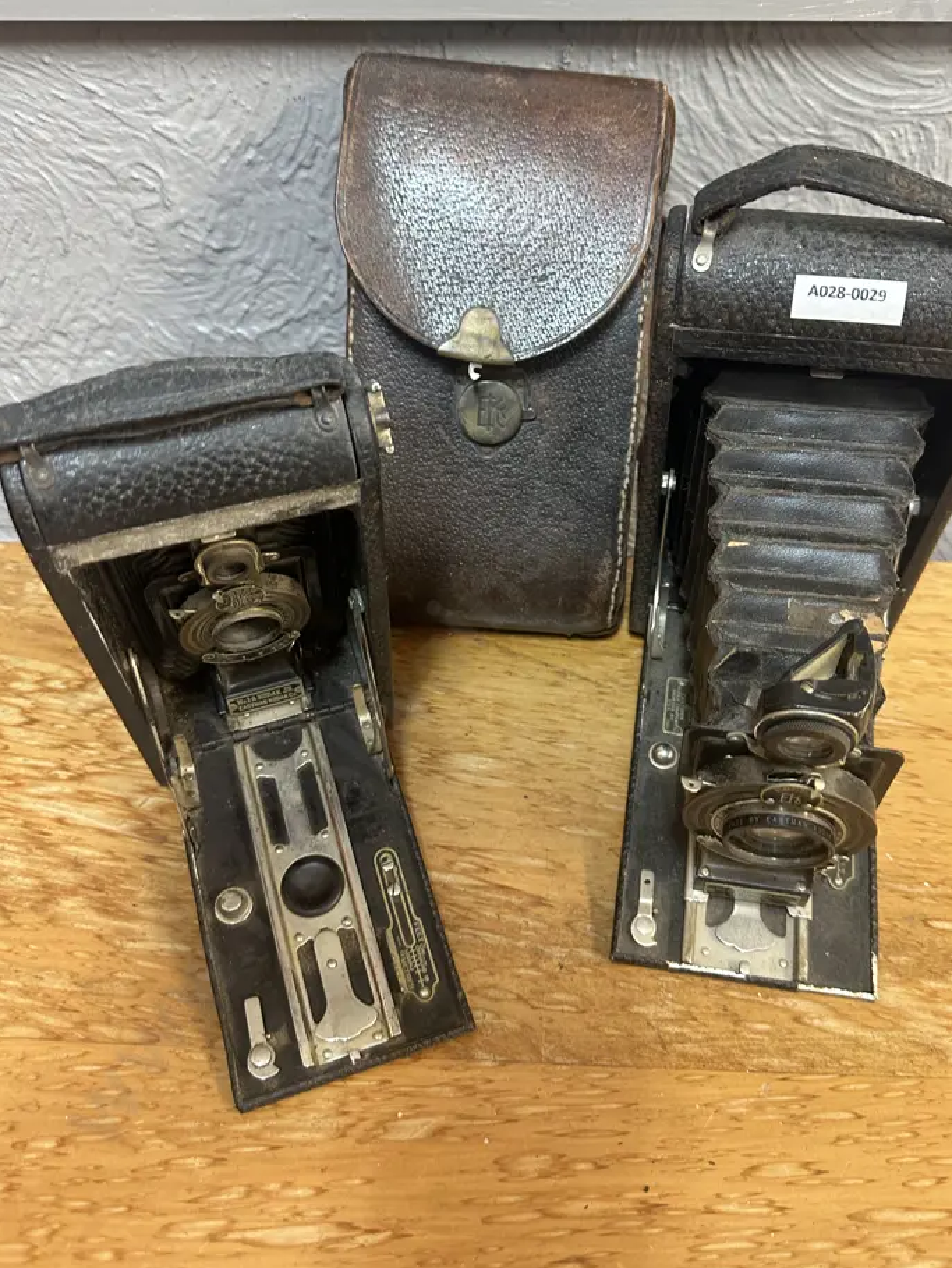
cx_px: 512
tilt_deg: -42.6
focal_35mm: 27
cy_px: 569
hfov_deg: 51.3
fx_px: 990
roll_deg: +0.7
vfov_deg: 65.1
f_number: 1.78
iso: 250
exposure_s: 1/50
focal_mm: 6.86
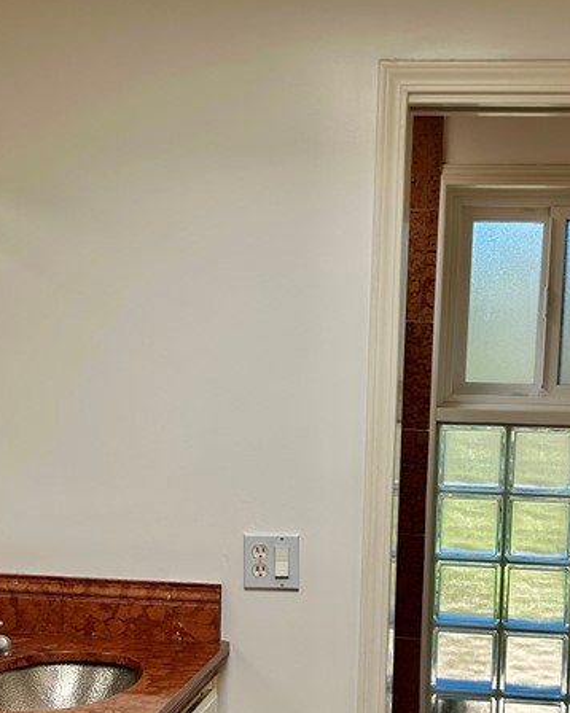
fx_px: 1224
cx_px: 320
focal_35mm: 58
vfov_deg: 32.1
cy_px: 501
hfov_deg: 26.2
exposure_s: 1/359
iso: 50
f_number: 1.5
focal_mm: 5.7
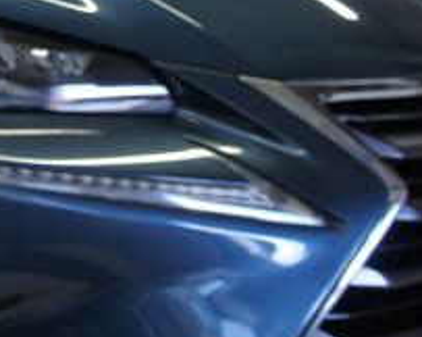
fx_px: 1772
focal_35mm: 142
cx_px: -416
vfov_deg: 10.7
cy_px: -12
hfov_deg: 12.1
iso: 200
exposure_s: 1/30
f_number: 4
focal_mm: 20
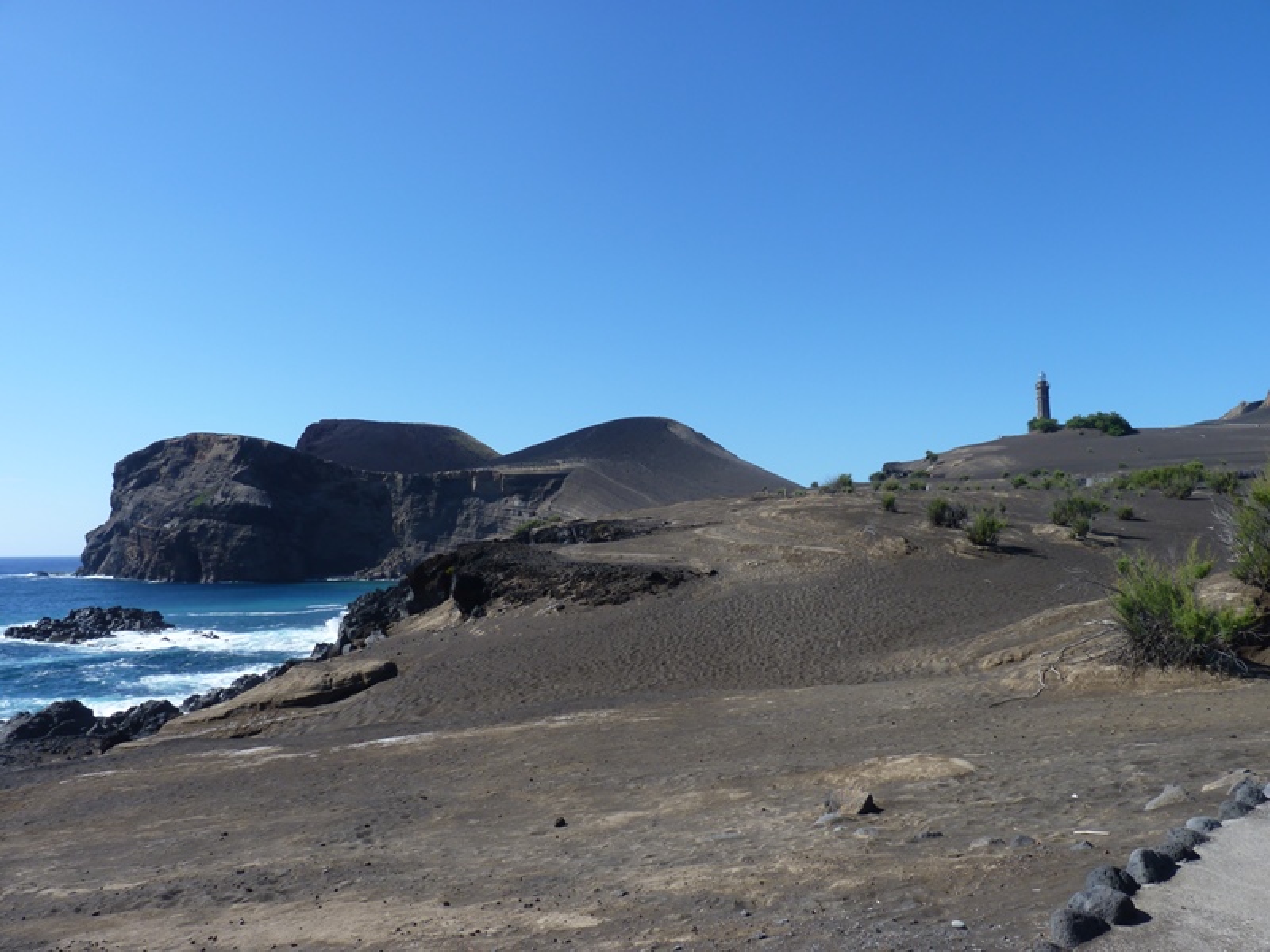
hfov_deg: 65.3
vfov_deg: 51.4
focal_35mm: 27
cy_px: 476
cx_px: 635
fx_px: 991
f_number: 5.6
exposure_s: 1/250
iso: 80
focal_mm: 4.8
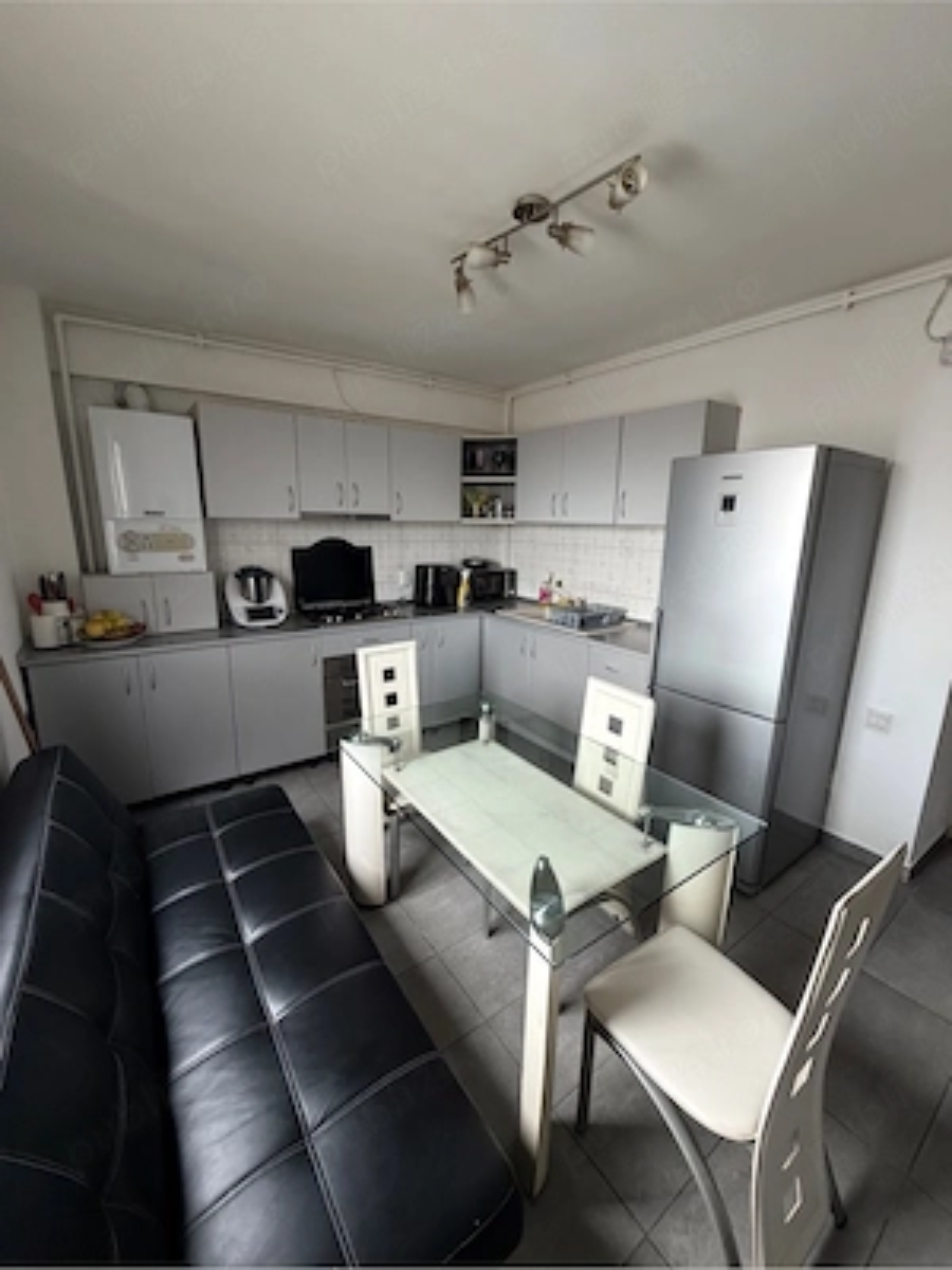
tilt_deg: -13.4
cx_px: 476
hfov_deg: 85.7
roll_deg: -0.3
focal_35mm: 14
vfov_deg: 102.1
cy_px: 635
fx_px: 513
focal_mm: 2.22
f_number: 2.2
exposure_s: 1/92
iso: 320
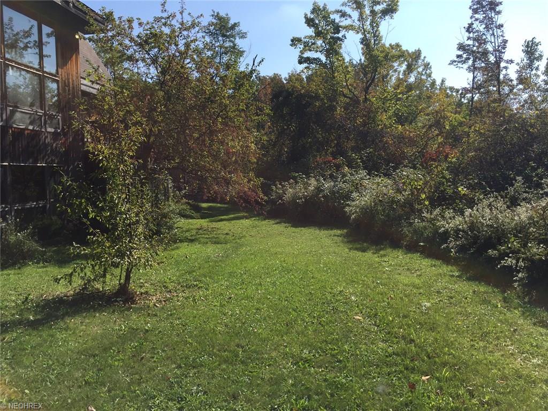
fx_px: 459
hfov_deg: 61.7
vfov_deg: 48.2
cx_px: 274
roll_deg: +2.6
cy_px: 206
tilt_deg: -4.4
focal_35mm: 29
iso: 32
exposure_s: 1/1883
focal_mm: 4.15
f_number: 2.2
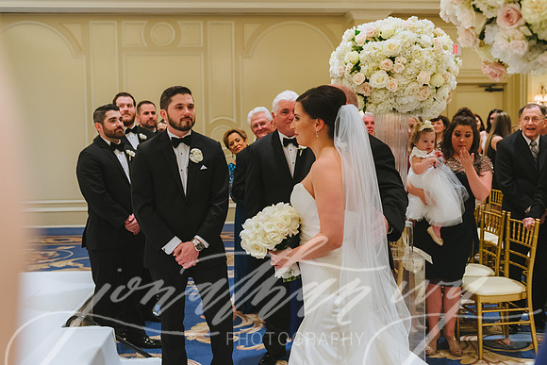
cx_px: 274
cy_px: 167
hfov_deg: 50.7
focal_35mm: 38
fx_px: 577
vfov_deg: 35.1
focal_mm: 35
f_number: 3.5
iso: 2500
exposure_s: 1/160
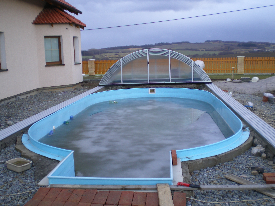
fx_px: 302
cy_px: 103
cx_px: 138
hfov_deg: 49.0
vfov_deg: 37.7
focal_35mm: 38
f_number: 3.1
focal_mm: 6.3
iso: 64
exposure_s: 1/40
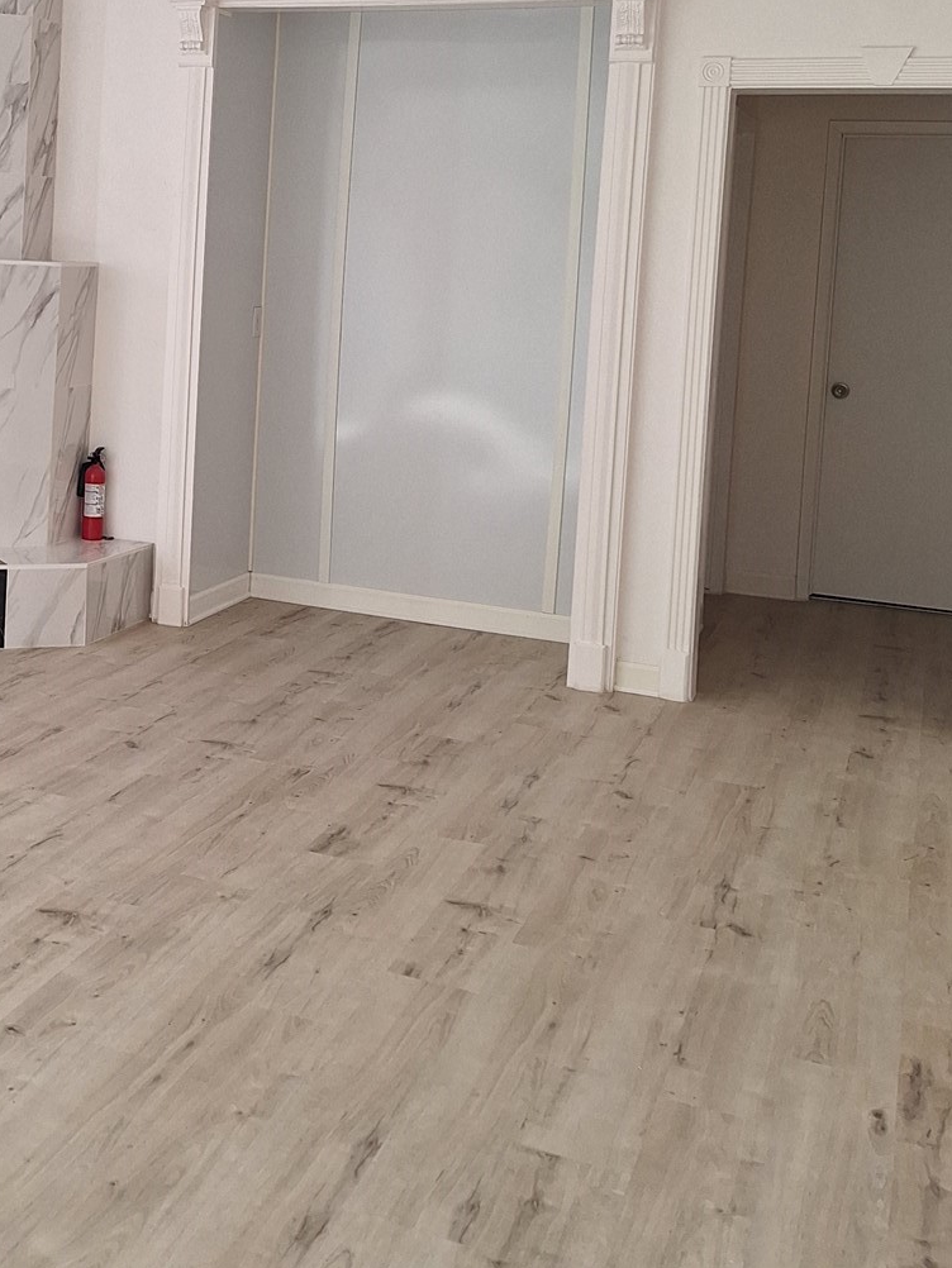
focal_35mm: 47
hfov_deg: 29.8
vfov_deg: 39.6
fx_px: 1723
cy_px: 351
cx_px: 127
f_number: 1.8
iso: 40
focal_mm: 5.54
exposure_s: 1/60
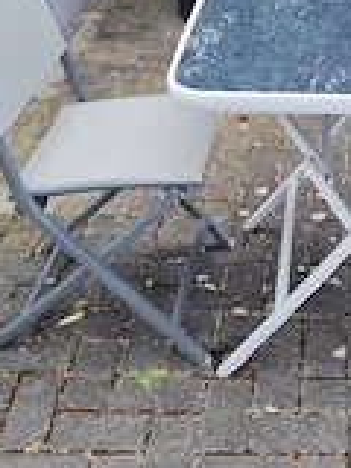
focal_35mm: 65
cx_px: 339
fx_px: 879
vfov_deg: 29.6
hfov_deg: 21.9
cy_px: 149
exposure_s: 1/196
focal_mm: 5.4
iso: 50
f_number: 1.8
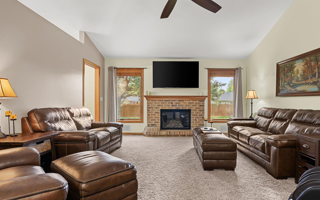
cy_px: 104
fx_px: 183
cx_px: 174
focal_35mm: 21
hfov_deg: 82.1
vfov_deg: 57.3
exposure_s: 1.6
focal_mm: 16
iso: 100
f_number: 8
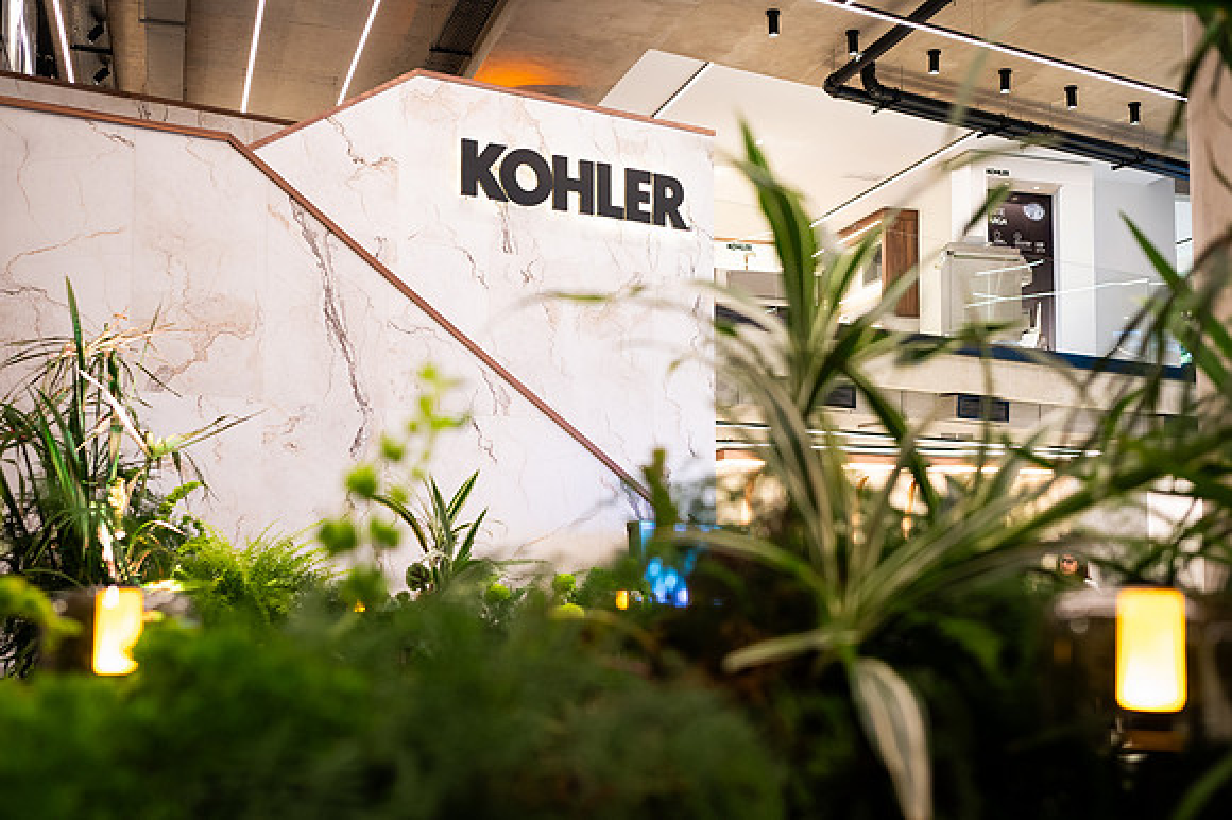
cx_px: 616
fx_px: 1367
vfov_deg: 33.3
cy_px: 468
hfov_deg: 48.5
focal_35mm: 40
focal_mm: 35
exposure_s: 1/200
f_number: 2.8
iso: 1600
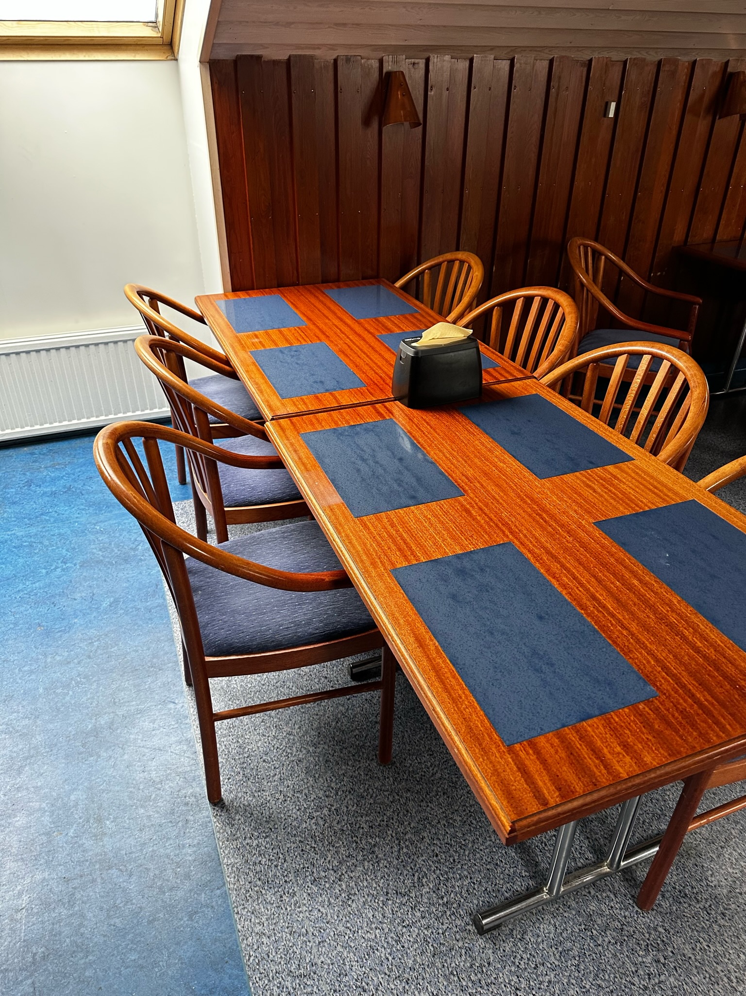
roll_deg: -0.2
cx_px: 373
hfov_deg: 56.8
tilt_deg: -31.6
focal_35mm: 24
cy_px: 498
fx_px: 690
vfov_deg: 71.6
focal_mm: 6.86
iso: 250
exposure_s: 1/96
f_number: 1.78
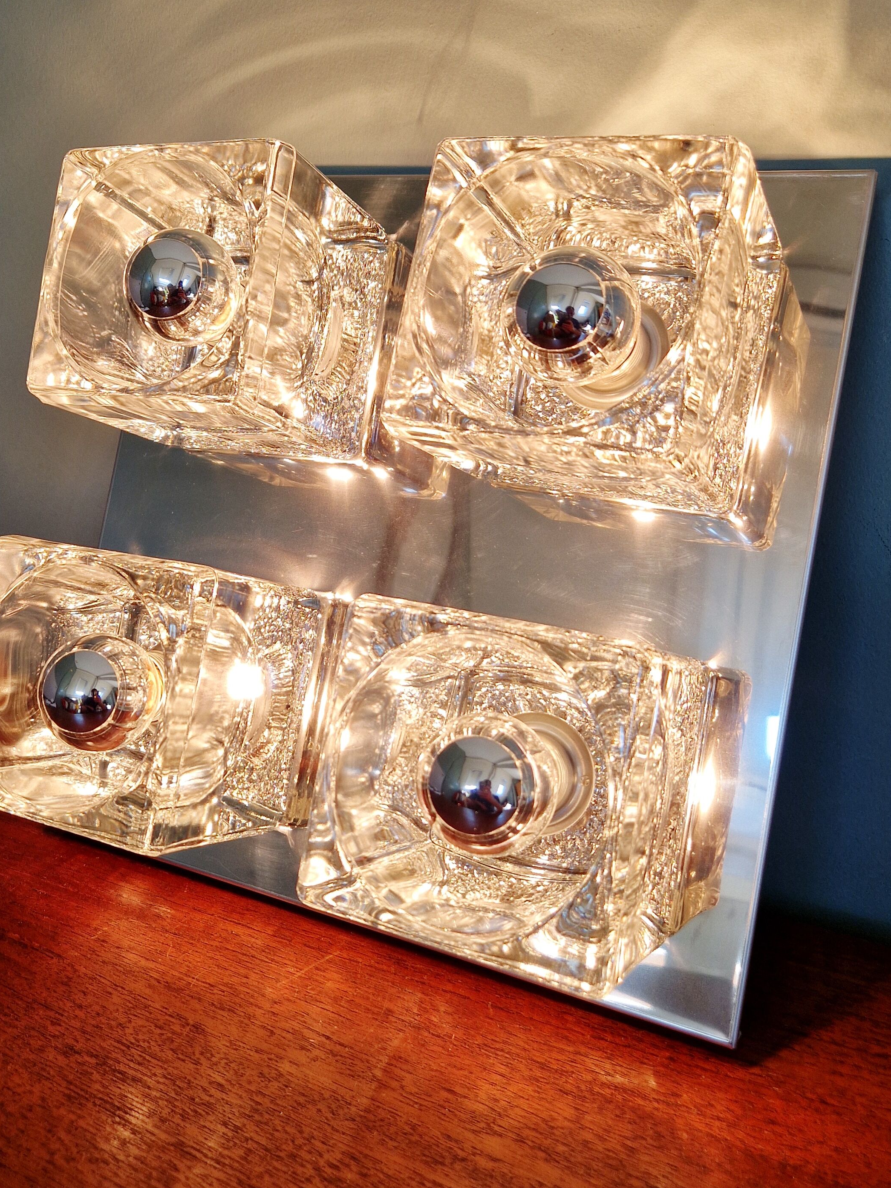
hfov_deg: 42.8
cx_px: 364
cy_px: 544
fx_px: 1133
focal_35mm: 33
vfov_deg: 55.3
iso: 50
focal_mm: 5.4
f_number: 1.8
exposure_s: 1/100
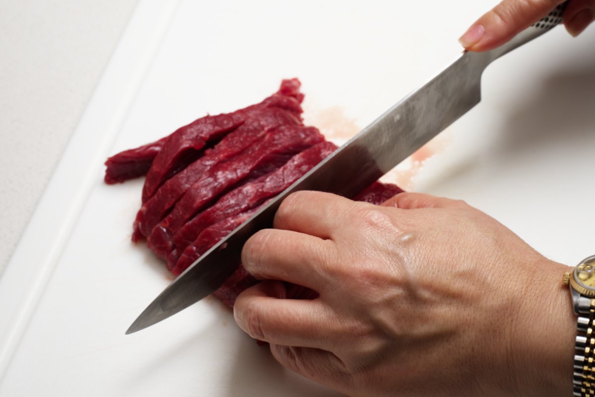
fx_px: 1058
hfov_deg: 31.4
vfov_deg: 21.2
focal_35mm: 64
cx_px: 298
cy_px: 198
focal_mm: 64
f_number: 10
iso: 100
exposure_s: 1/125
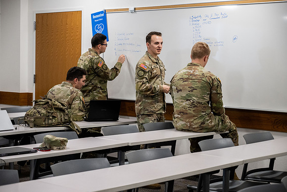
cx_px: 144
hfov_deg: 28.2
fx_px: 571
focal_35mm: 72
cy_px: 96
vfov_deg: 19.0
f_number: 4
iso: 2500
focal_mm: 70
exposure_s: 1/400
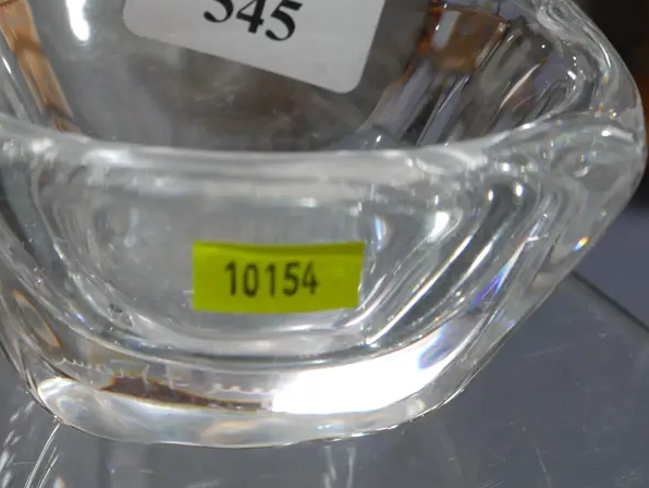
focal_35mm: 79
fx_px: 1482
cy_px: 172
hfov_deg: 24.6
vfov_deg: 18.6
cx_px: 246
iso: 320
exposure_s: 1/60
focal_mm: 23
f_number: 5.1
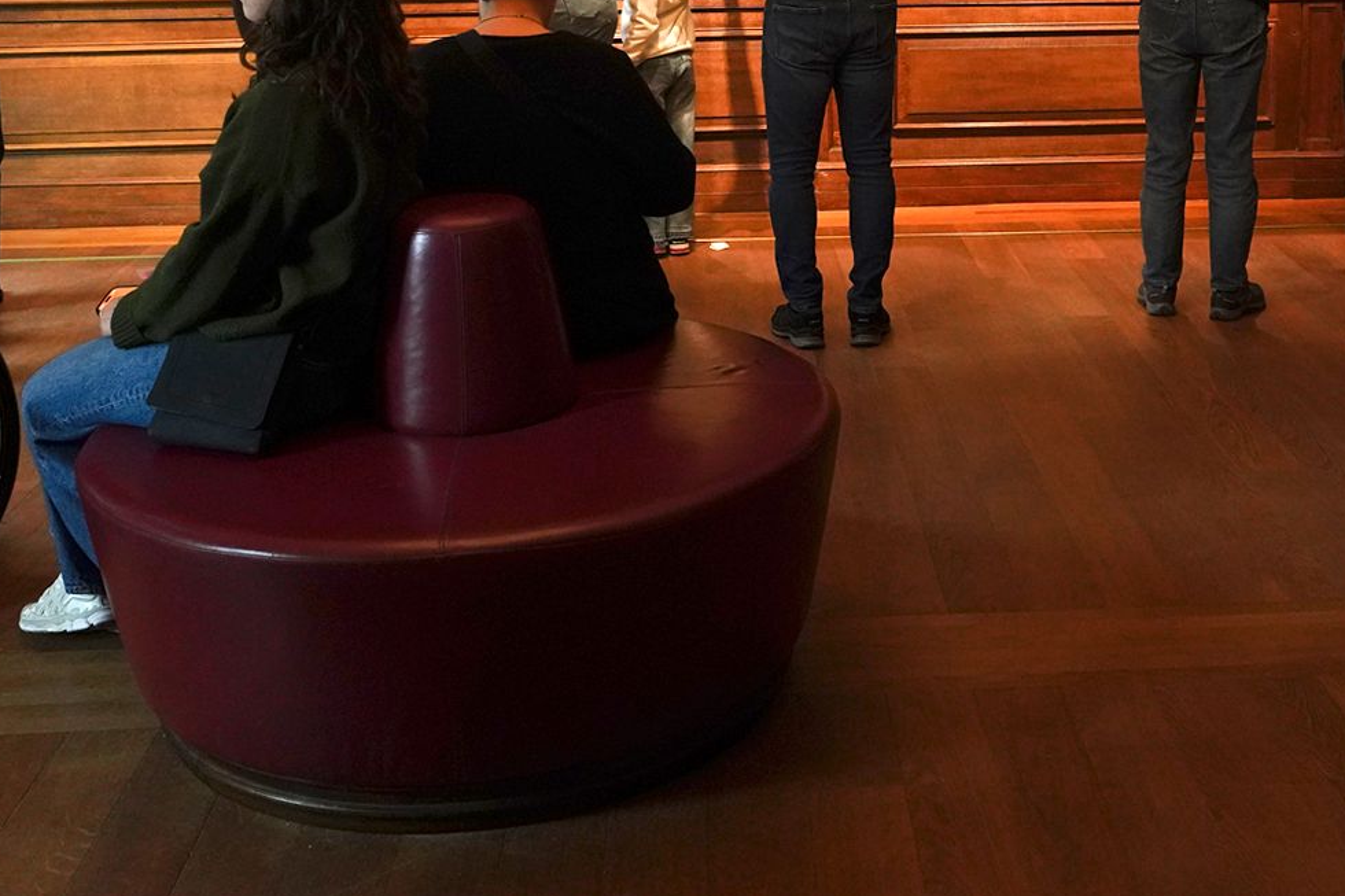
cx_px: 845
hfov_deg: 40.1
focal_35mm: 49
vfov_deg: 26.6
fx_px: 1830
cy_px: 96
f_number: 3.5
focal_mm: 24
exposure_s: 1/80
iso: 3200
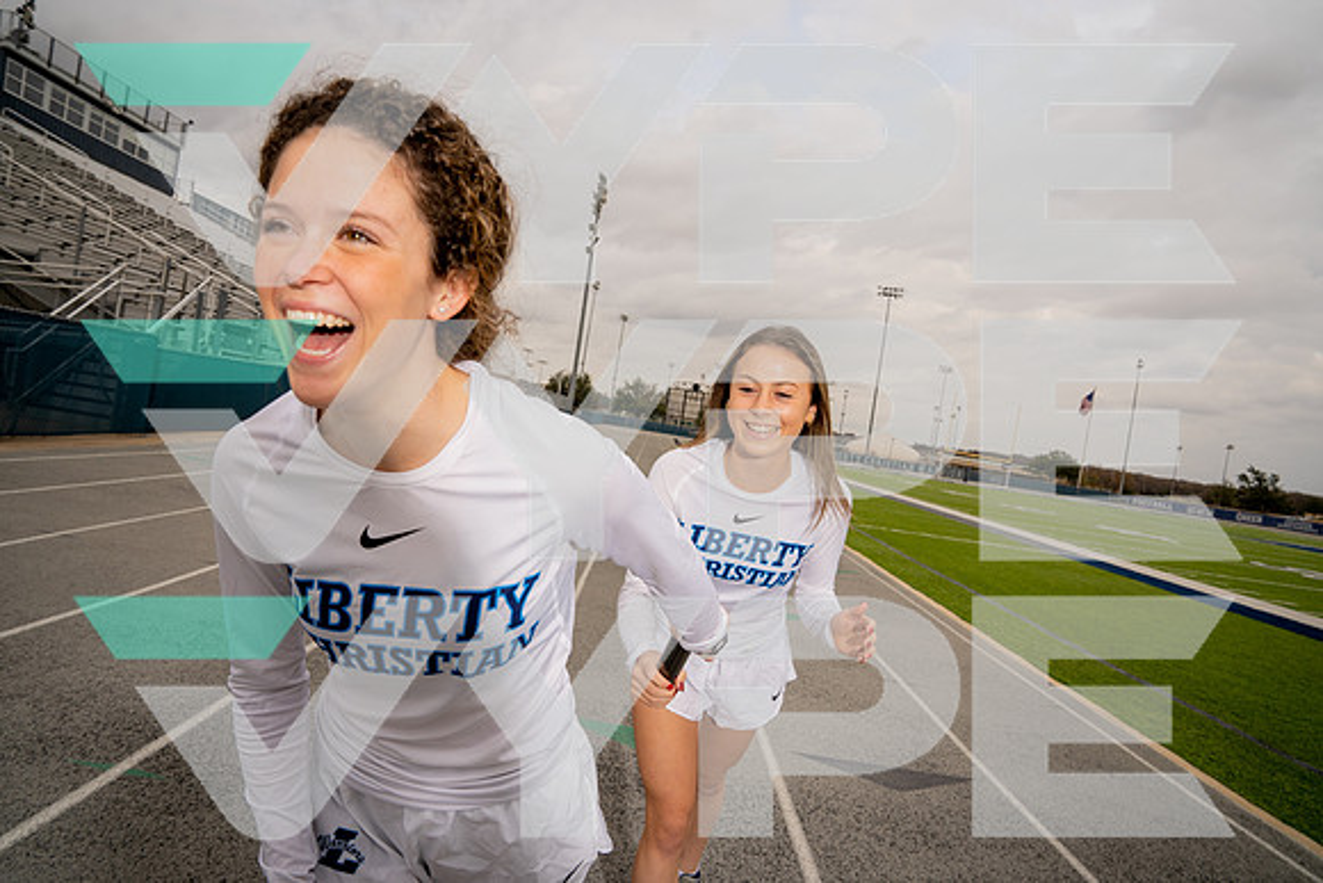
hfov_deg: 73.7
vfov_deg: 53.2
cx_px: 662
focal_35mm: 24
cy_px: 442
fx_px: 882
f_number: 8
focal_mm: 24
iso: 250
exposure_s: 1/250
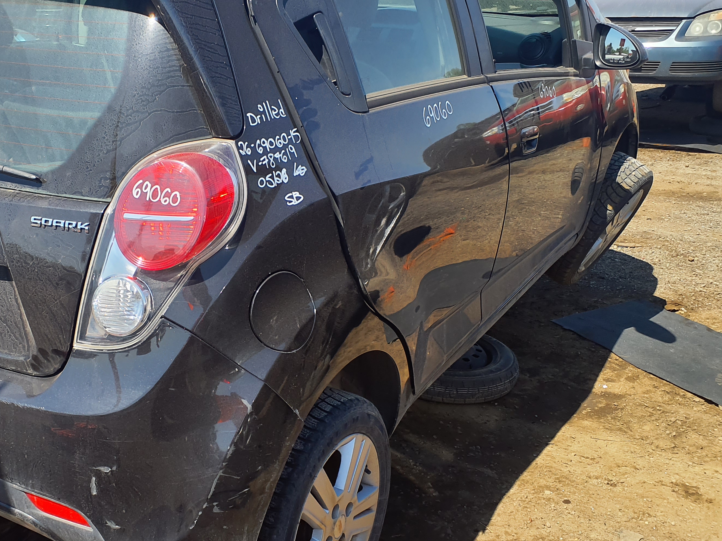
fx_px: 876
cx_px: 214
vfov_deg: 34.3
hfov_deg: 43.8
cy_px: 284
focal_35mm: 42
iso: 40
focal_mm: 3.58
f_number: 1.9
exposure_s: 1/980
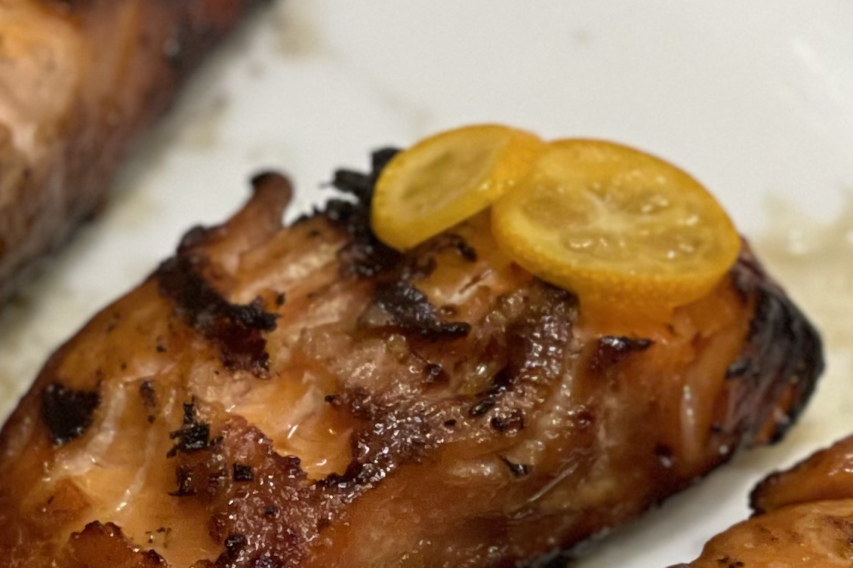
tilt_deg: -49.0
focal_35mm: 193
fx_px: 4572
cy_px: 447
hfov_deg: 10.6
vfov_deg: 7.1
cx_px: 79
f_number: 2
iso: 200
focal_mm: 6
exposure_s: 1/120
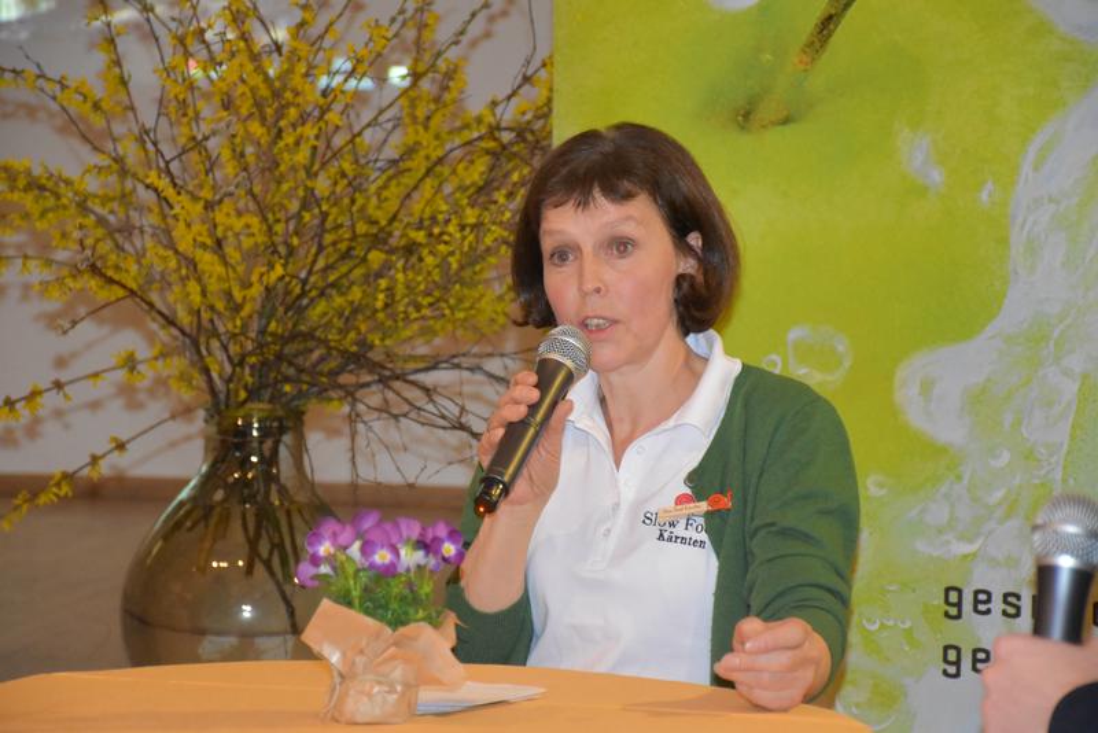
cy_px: 366
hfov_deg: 16.1
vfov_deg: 10.8
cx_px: 549
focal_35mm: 128
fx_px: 3890
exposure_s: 1/60
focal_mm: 85
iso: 6400
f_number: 5.3
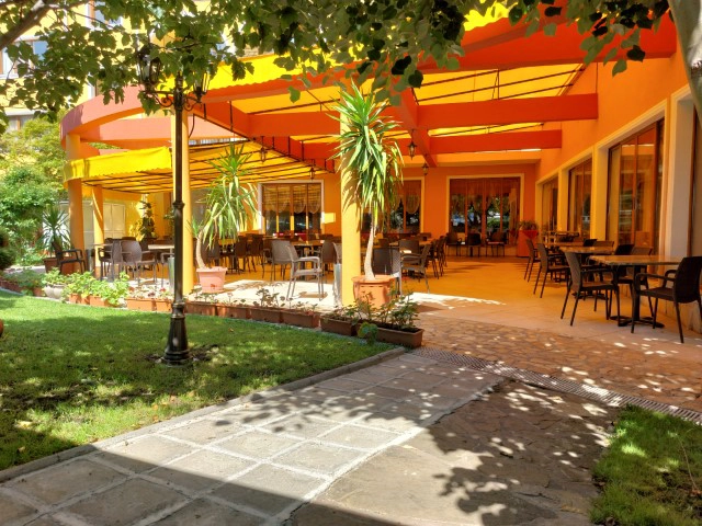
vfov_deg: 54.9
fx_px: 507
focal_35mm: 25
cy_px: 263
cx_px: 351
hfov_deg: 69.4
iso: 25
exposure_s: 1/399
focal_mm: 5.23
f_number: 1.8
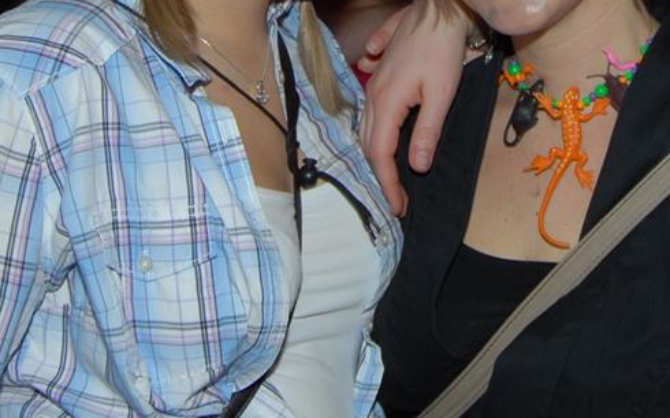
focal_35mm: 86
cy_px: -30
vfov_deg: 14.8
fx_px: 1570
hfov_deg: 24.0
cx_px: 434
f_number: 5.6
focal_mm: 24
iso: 200
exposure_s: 1/2.5
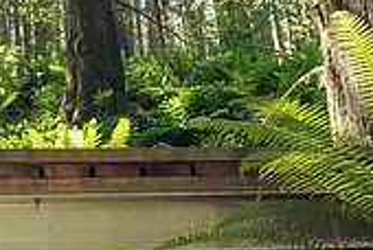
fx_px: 882
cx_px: 0
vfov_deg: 15.9
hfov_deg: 22.9
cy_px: 12
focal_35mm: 85
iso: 3200
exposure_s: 1/1000
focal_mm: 12
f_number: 2.8
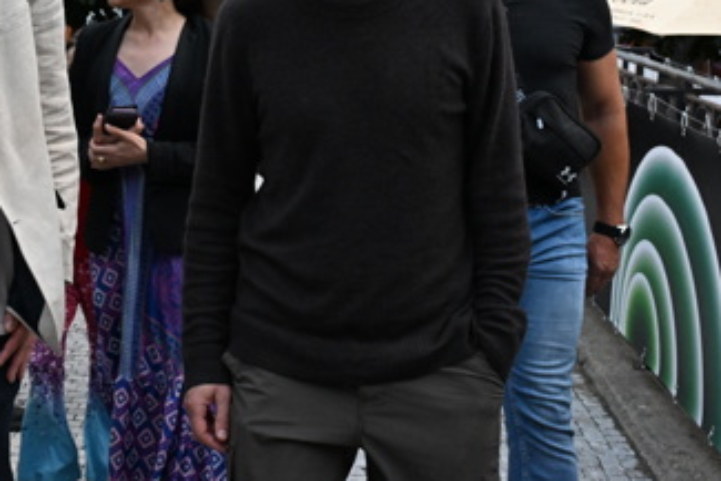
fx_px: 1402
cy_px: 64
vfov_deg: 19.2
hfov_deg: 27.7
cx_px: 60
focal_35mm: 70
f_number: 9
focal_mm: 33
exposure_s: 1/400
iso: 5000
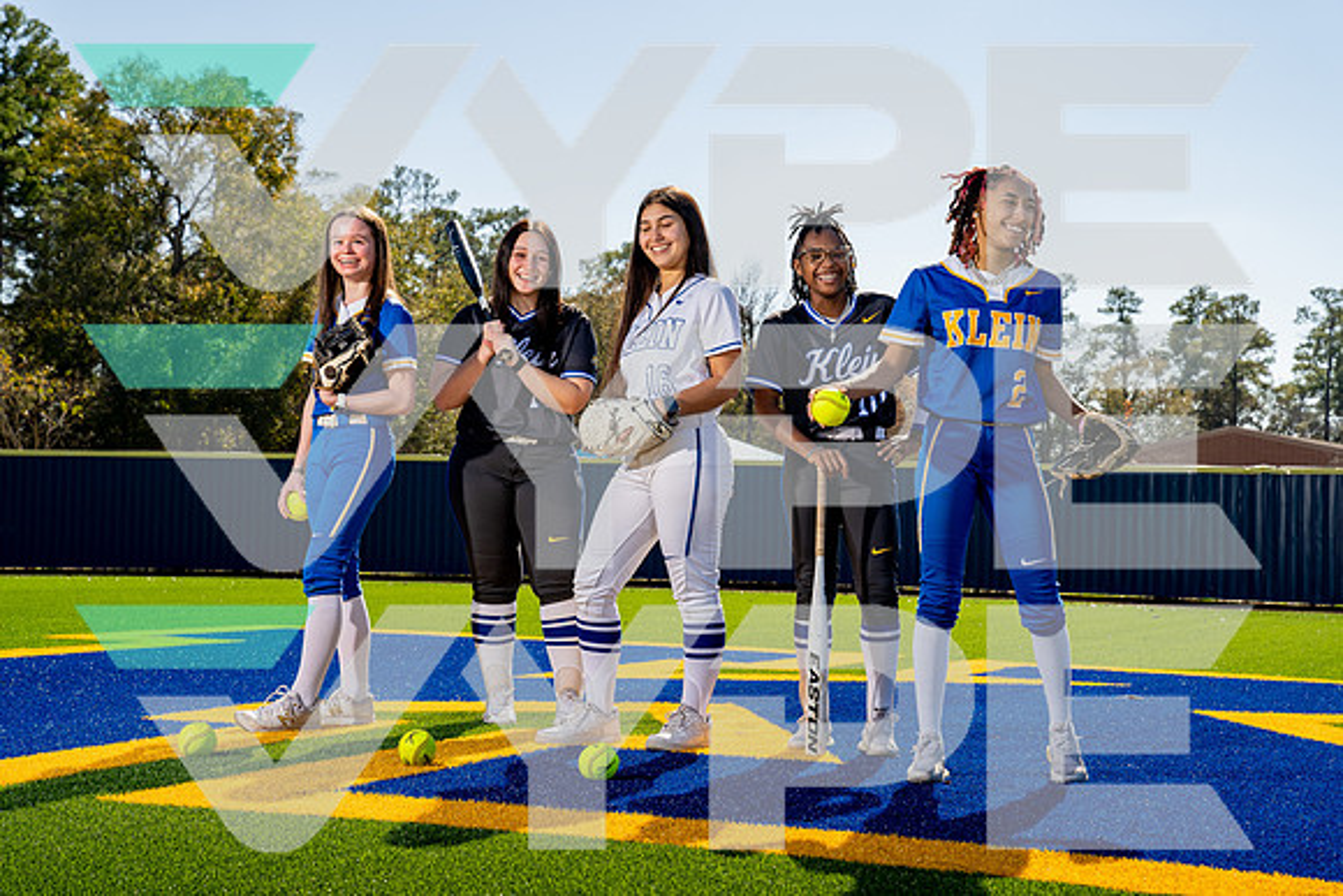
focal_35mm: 56
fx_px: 2090
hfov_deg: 35.6
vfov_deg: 24.2
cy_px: 448
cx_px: 672
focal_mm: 56
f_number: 8
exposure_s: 1/250
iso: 100
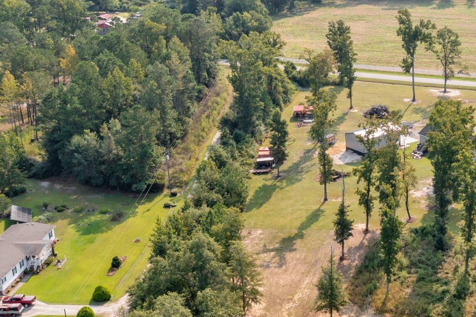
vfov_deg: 18.6
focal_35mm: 73
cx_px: 436
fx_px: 965
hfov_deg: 26.7
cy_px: 166
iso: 100
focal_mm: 10.26
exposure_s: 1/200
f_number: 4
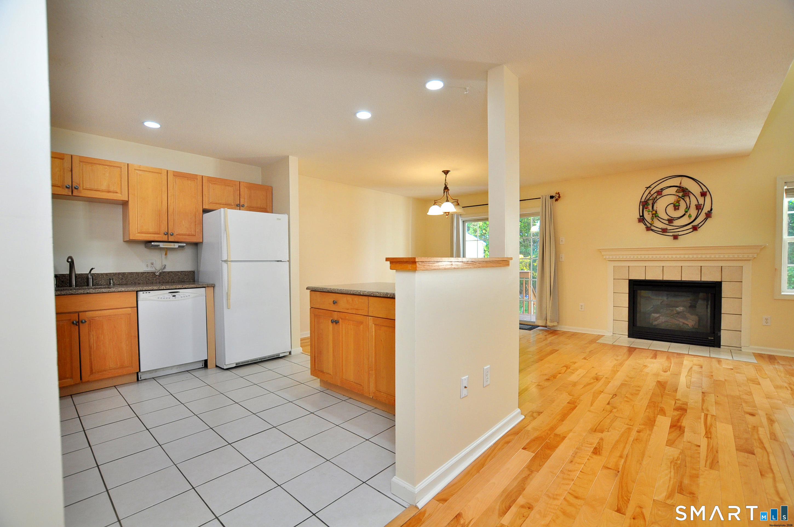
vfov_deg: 77.2
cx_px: 397
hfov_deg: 100.5
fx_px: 330
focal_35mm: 15
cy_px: 264
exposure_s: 1/40
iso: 320
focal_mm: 10
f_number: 5
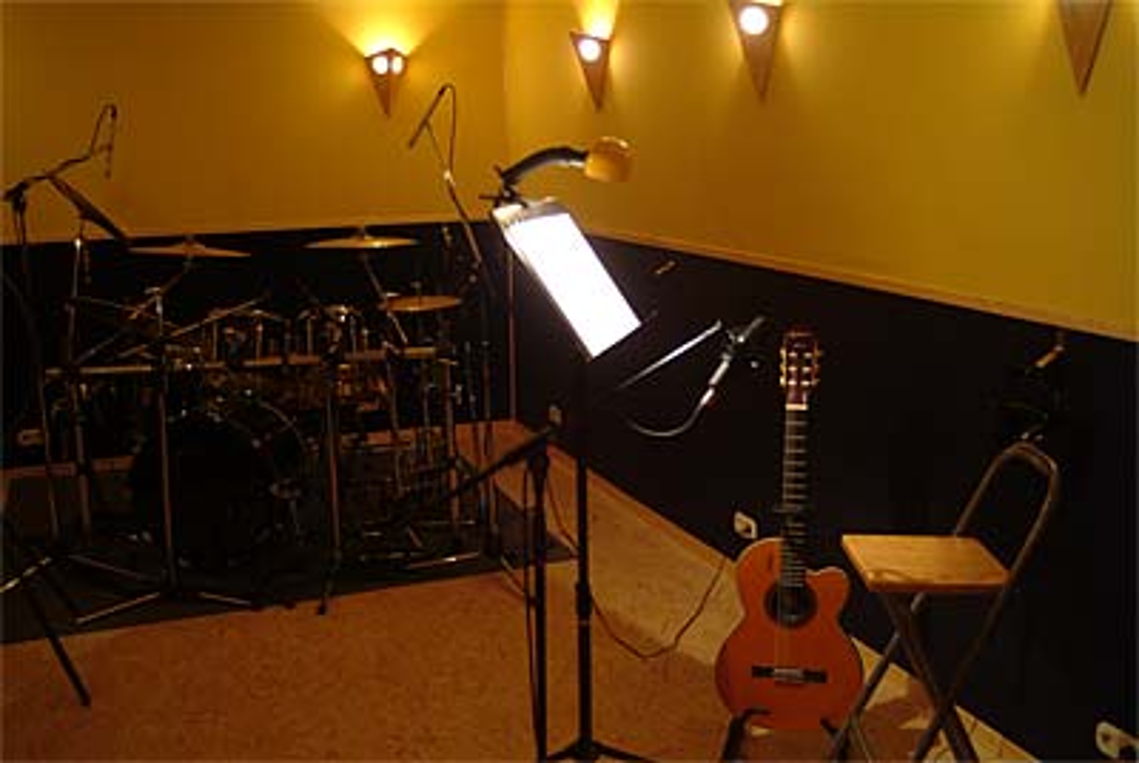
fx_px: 1141
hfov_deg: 53.1
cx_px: 570
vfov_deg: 37.0
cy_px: 382
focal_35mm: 36
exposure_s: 1/6
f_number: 3.3
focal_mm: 24
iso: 200
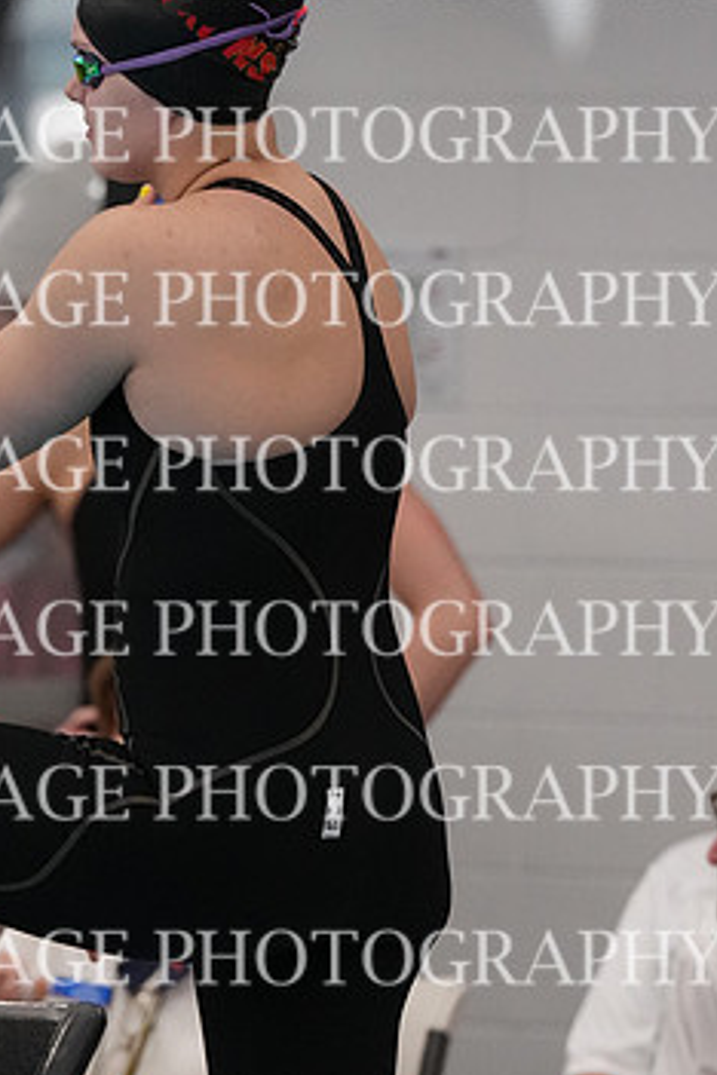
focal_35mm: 416
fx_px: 12427
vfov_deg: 5.0
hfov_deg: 3.3
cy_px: 711
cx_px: 133
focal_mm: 168
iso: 6400
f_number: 4
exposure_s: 1/1250
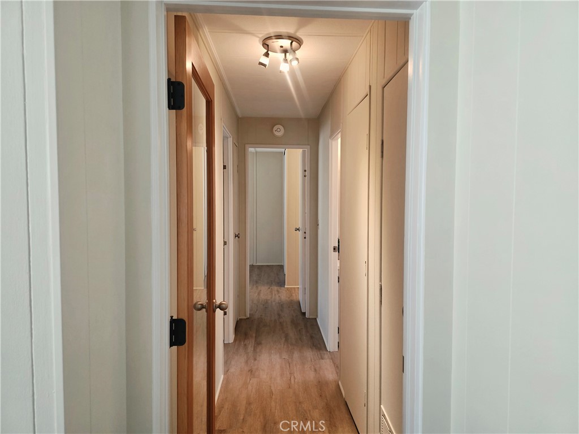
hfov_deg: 73.9
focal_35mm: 23
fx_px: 385
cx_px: 290
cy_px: 217
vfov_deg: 58.9
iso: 125
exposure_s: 1/120
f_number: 1.7
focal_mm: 6.3
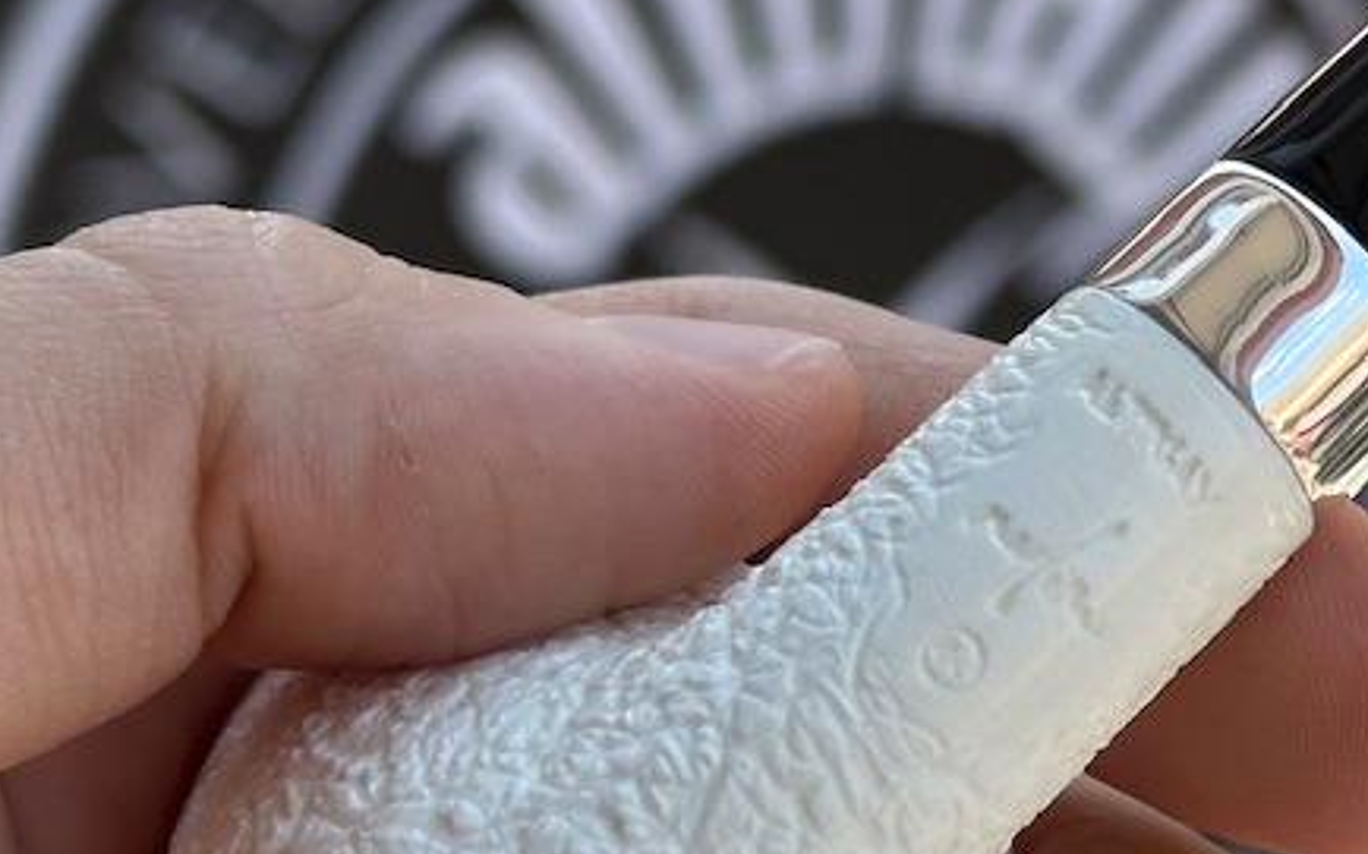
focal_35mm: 150
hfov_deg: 13.8
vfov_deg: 8.7
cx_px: 1336
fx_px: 5591
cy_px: 476
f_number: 1.78
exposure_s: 1/1258
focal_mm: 6.86
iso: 64
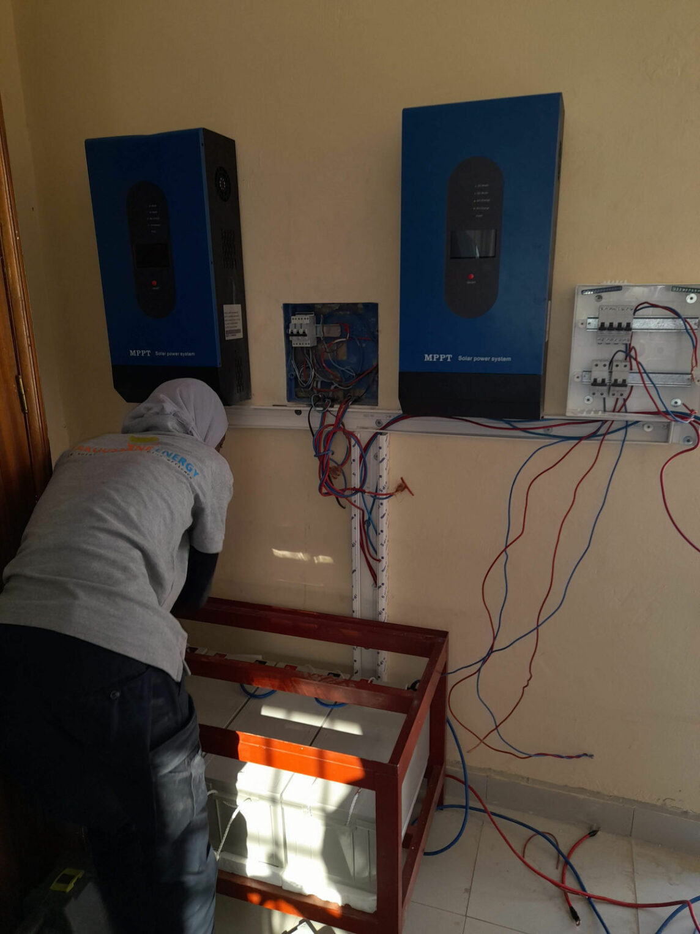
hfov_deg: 54.9
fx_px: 674
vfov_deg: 69.4
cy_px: 467
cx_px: 350
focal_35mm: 25
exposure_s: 1/50
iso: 32
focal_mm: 4.6
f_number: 2
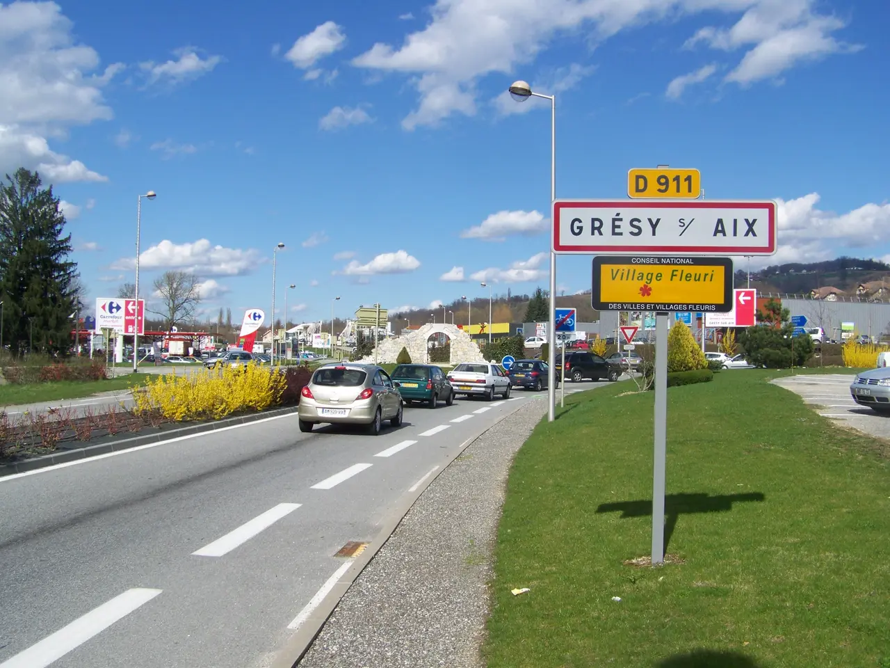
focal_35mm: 38
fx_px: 977
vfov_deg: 37.7
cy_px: 334
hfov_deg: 49.0
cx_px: 445
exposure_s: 1/800
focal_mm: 6.3
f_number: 5.6
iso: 80
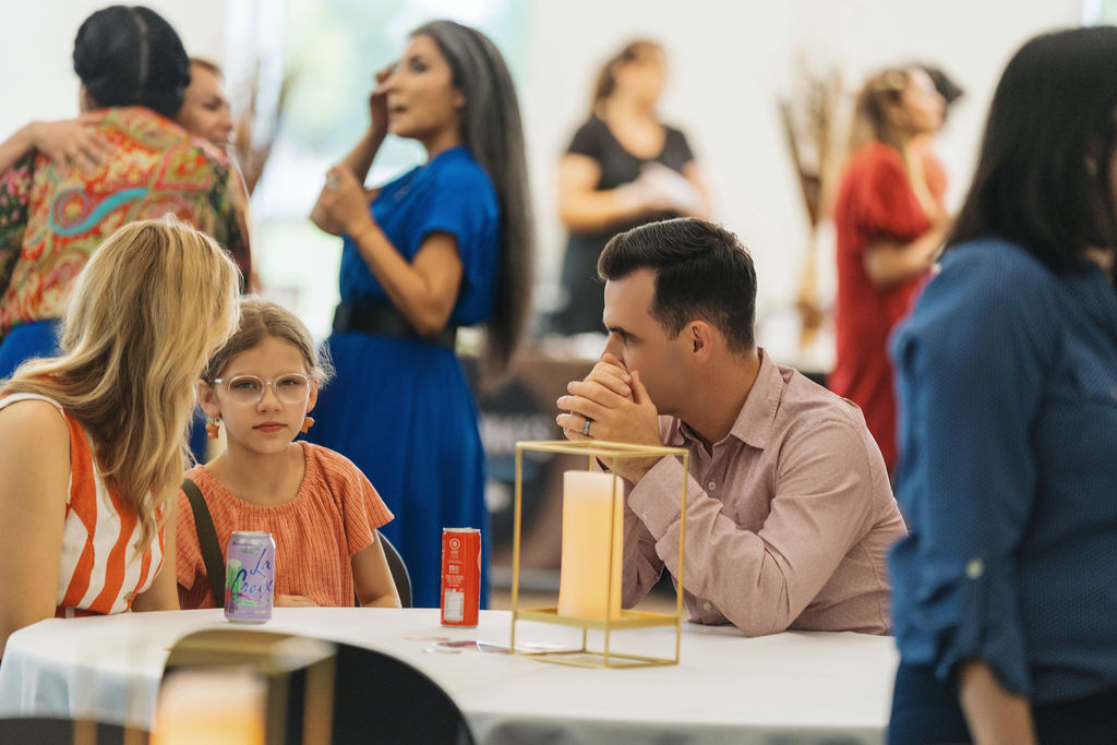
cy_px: 372
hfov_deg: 10.3
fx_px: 6206
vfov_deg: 6.9
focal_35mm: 200
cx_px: 558
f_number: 2.8
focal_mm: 200
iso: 1600
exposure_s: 1/160
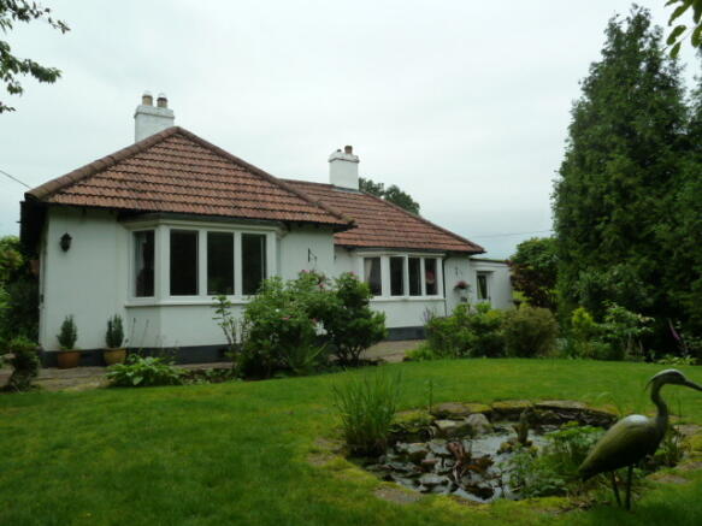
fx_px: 507
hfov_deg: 69.4
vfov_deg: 54.9
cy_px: 263
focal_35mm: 25
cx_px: 351
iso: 125
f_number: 3.5
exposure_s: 1/125
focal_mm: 4.1
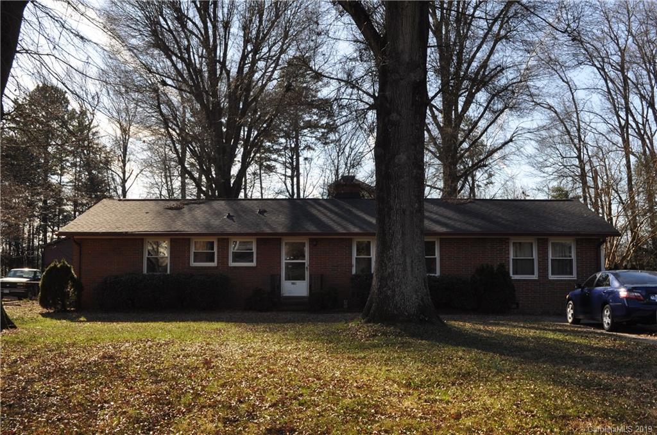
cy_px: 218
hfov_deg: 53.2
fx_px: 656
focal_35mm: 36
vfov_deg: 36.7
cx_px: 328
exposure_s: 1/320
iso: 400
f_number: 9
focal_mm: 24
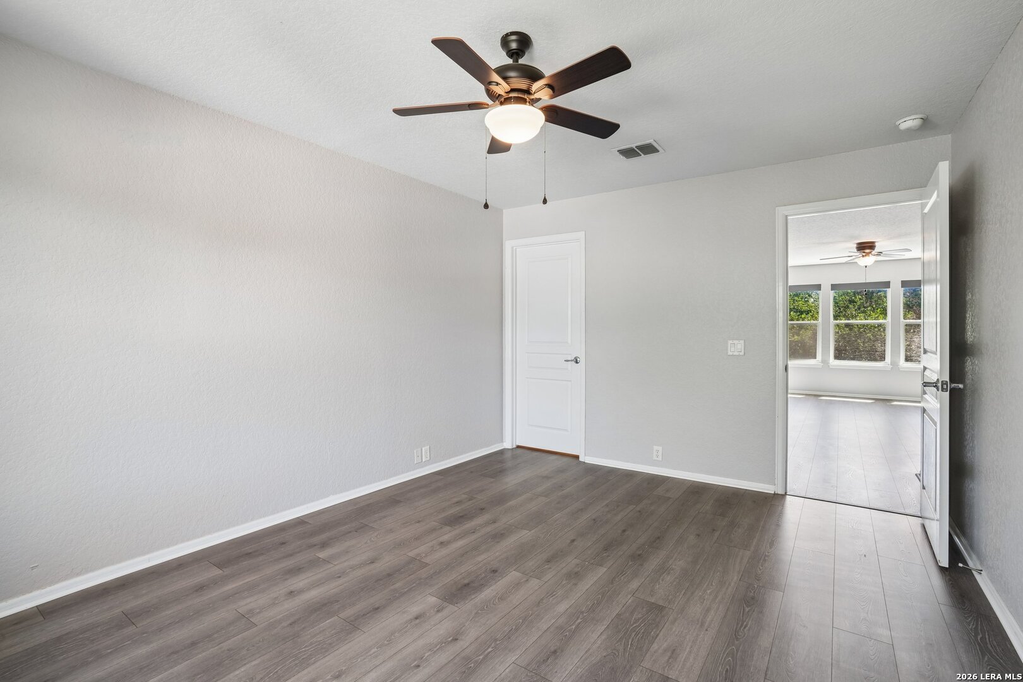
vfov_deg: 73.7
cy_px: 341
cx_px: 512
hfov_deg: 96.7
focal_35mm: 16
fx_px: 455
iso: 400
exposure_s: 1/20
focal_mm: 16
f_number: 8
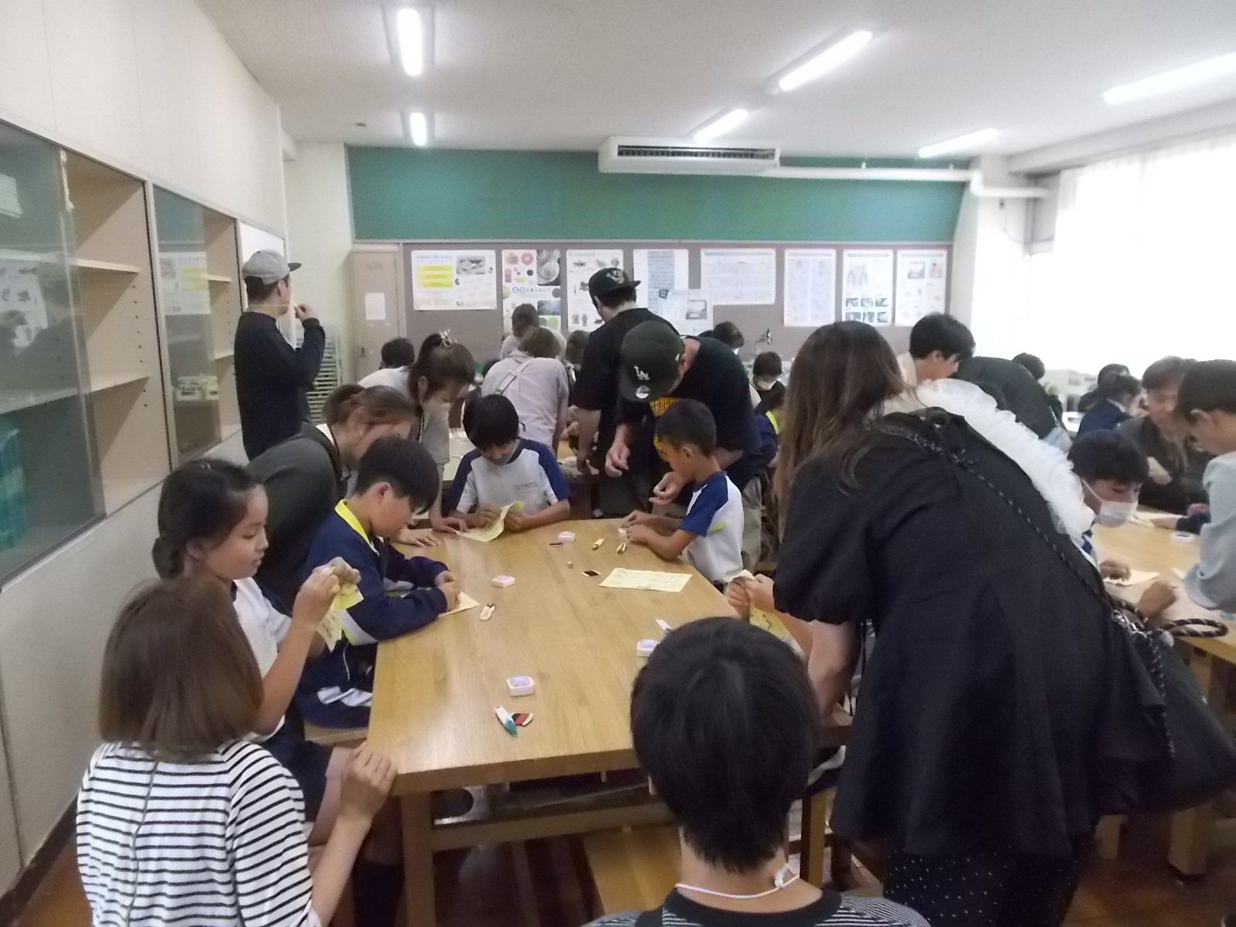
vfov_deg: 53.1
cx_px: 618
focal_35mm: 26
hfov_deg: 67.3
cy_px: 464
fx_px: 928
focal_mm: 4.6
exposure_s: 1/125
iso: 720
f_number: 3.2
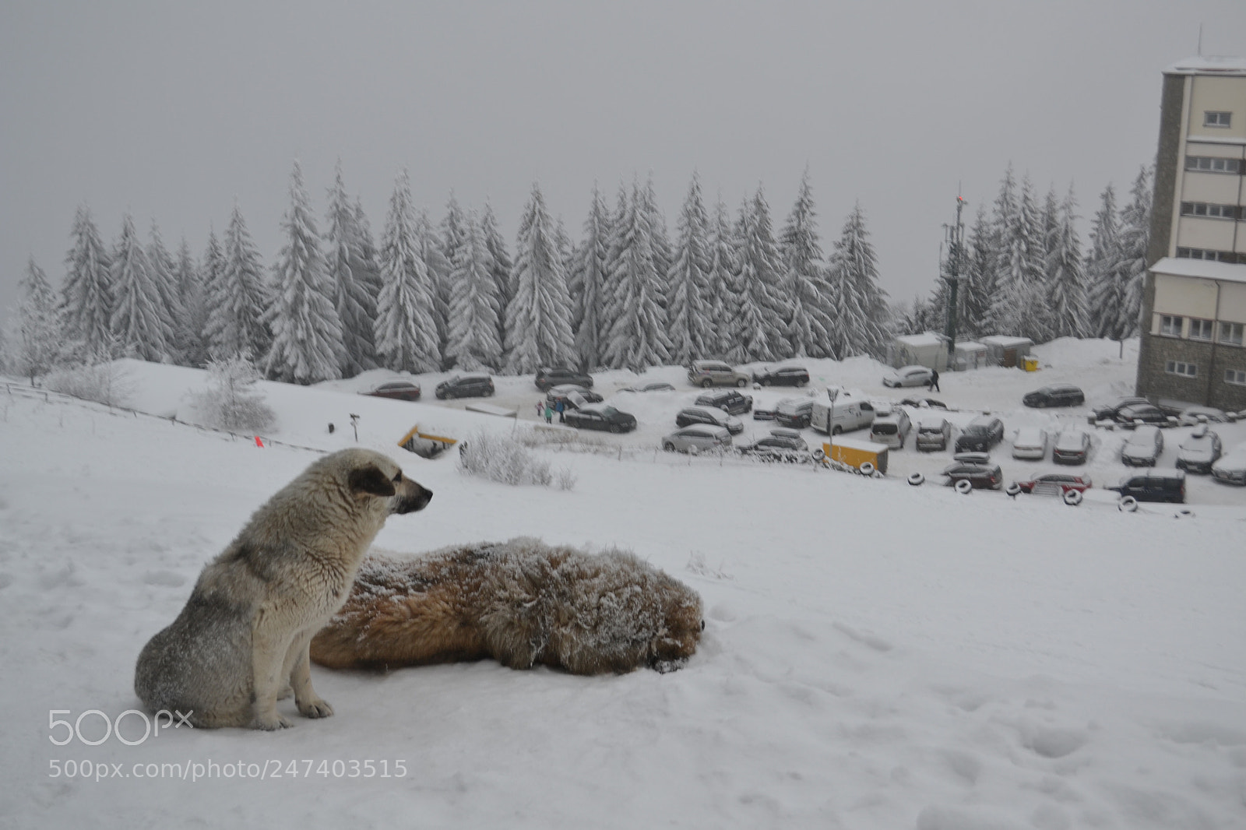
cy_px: 415
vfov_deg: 34.2
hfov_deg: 49.6
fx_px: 1349
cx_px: 623
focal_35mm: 39
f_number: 5.6
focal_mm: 26
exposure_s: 1/125
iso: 160
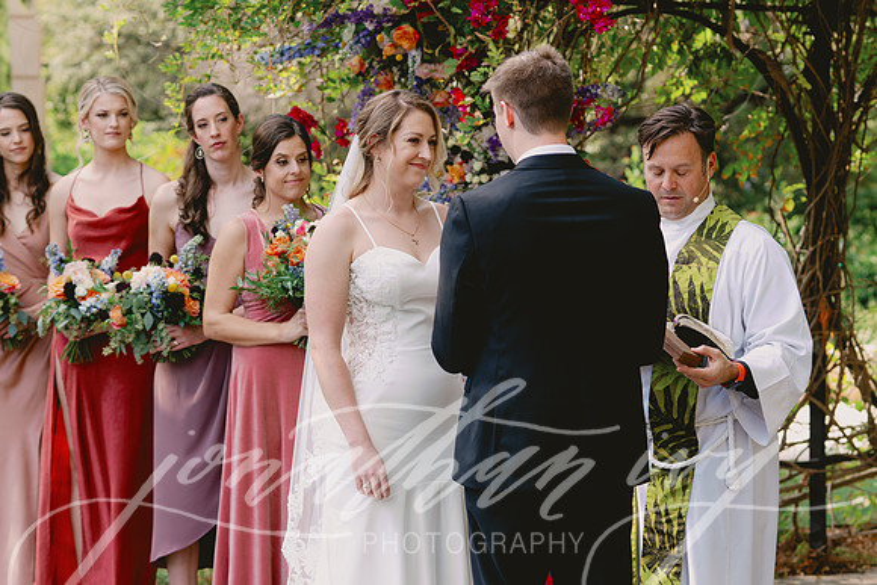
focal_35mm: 115
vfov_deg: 11.9
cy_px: 292
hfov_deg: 17.8
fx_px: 2802
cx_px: 438
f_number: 3.5
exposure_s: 1/250
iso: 200
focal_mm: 77
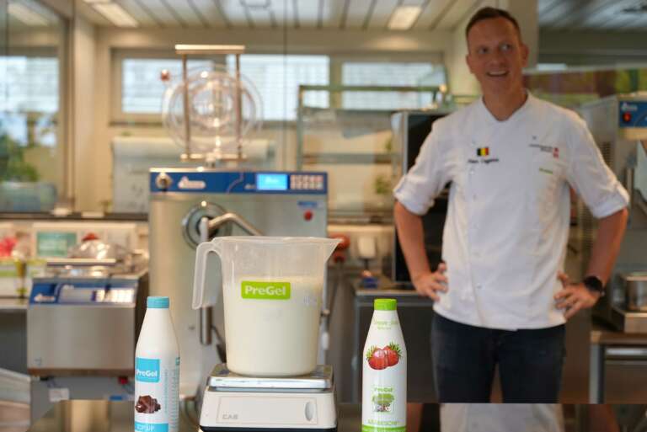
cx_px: 324
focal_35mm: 70
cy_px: 216
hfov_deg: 28.8
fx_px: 1259
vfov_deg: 19.5
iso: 500
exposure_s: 1/160
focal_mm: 70
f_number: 4
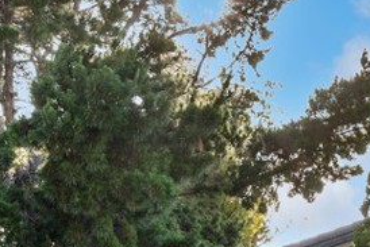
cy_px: 283
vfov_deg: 12.0
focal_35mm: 112
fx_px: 1152
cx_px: 406
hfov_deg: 17.6
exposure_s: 1/100
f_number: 11
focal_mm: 30
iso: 250
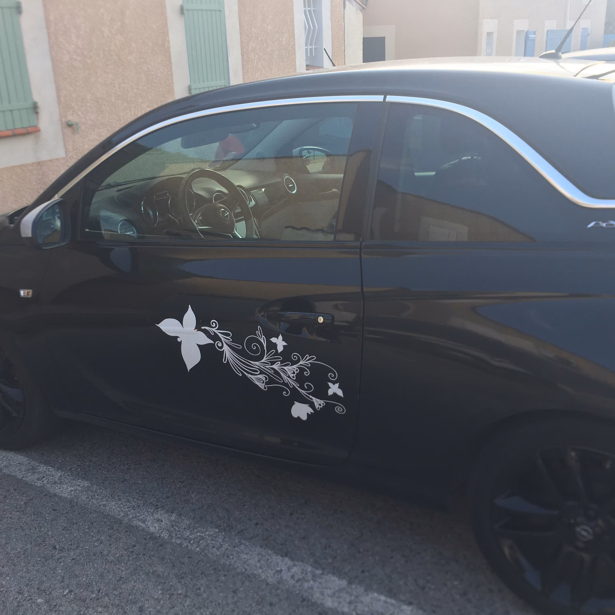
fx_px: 704
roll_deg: +2.2
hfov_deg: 47.2
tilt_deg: -17.6
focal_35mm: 35
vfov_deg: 47.2
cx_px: 316
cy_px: 305
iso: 25
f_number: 2.2
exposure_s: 1/295
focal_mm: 4.15
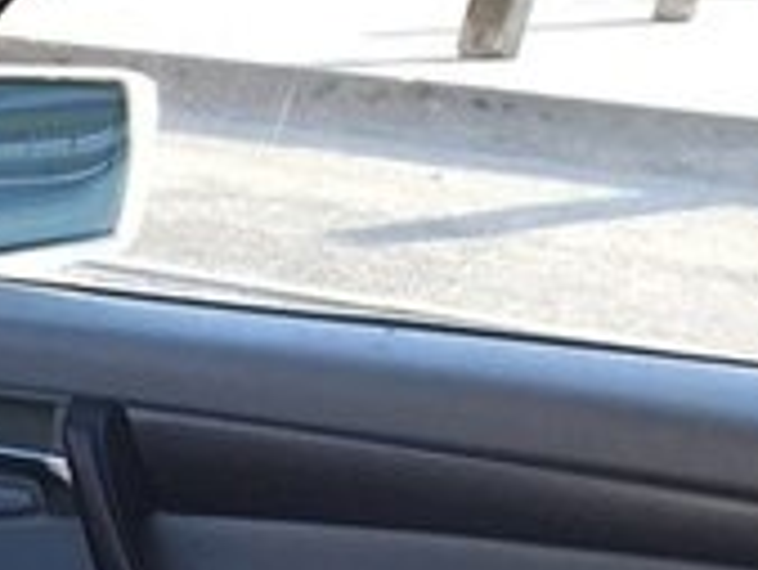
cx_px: -637
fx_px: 2476
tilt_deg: -26.1
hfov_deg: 15.0
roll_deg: -2.5
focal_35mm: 113
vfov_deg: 12.0
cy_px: 1052
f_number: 2.2
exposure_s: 1/100
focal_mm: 4.15
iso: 40
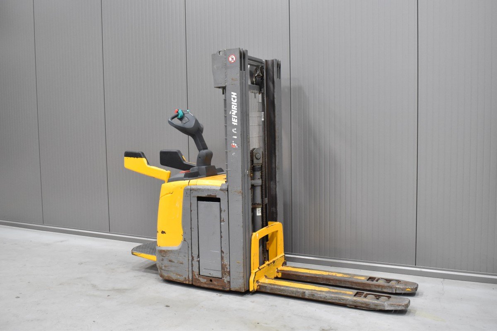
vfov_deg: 38.4
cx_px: 248
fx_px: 476
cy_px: 166
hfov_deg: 55.1
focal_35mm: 34
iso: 1600
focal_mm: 23
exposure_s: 1/40
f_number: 5
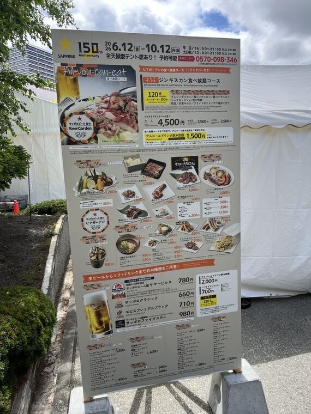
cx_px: 156
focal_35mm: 26
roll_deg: +4.6
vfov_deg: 67.3
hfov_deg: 53.1
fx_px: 311
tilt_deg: -5.6
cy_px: 207
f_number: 1.6
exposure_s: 1/1458
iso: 50
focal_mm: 5.1
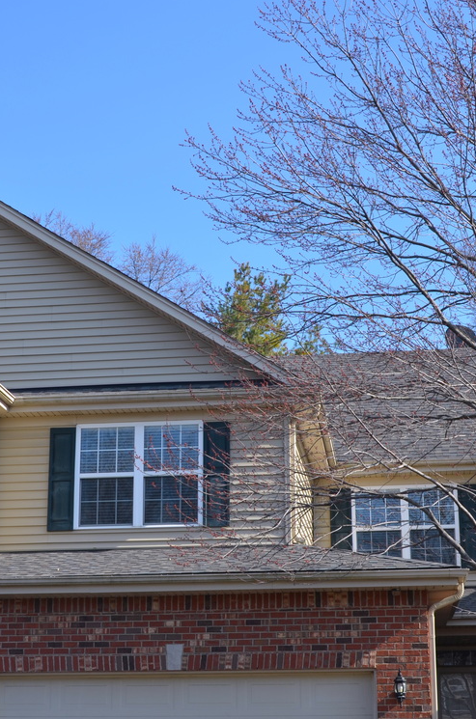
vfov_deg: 34.1
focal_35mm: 59
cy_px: 429
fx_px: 1171
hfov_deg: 23.0
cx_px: 228
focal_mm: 27
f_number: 8
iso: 180
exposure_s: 1/250
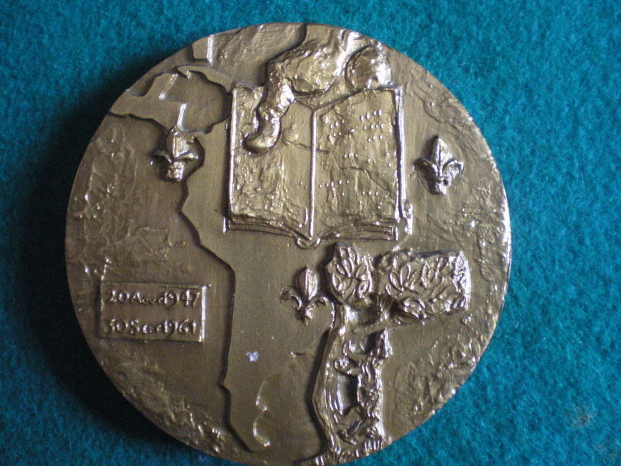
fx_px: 700
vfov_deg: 36.8
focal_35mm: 39
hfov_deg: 47.9
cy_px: 234
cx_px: 311
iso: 400
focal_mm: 6.3
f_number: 3.1
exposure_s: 1/6
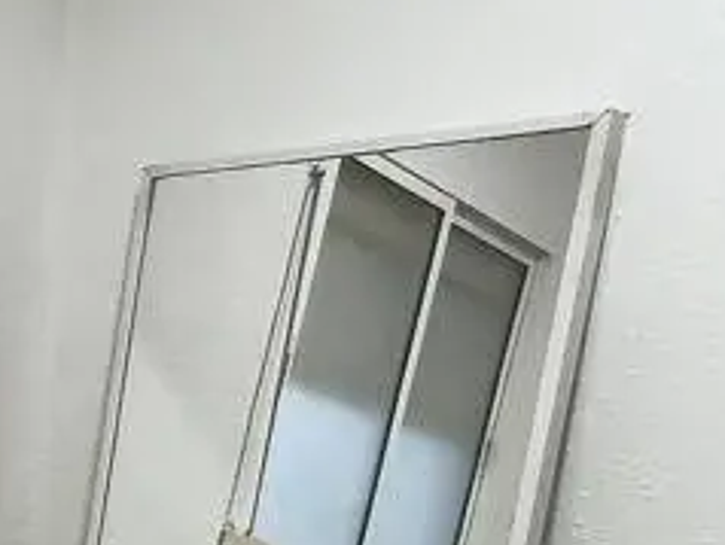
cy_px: 569
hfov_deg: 20.5
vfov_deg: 22.3
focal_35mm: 63
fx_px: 1321
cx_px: -612
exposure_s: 1/50
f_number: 2.2
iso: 320
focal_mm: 1.65
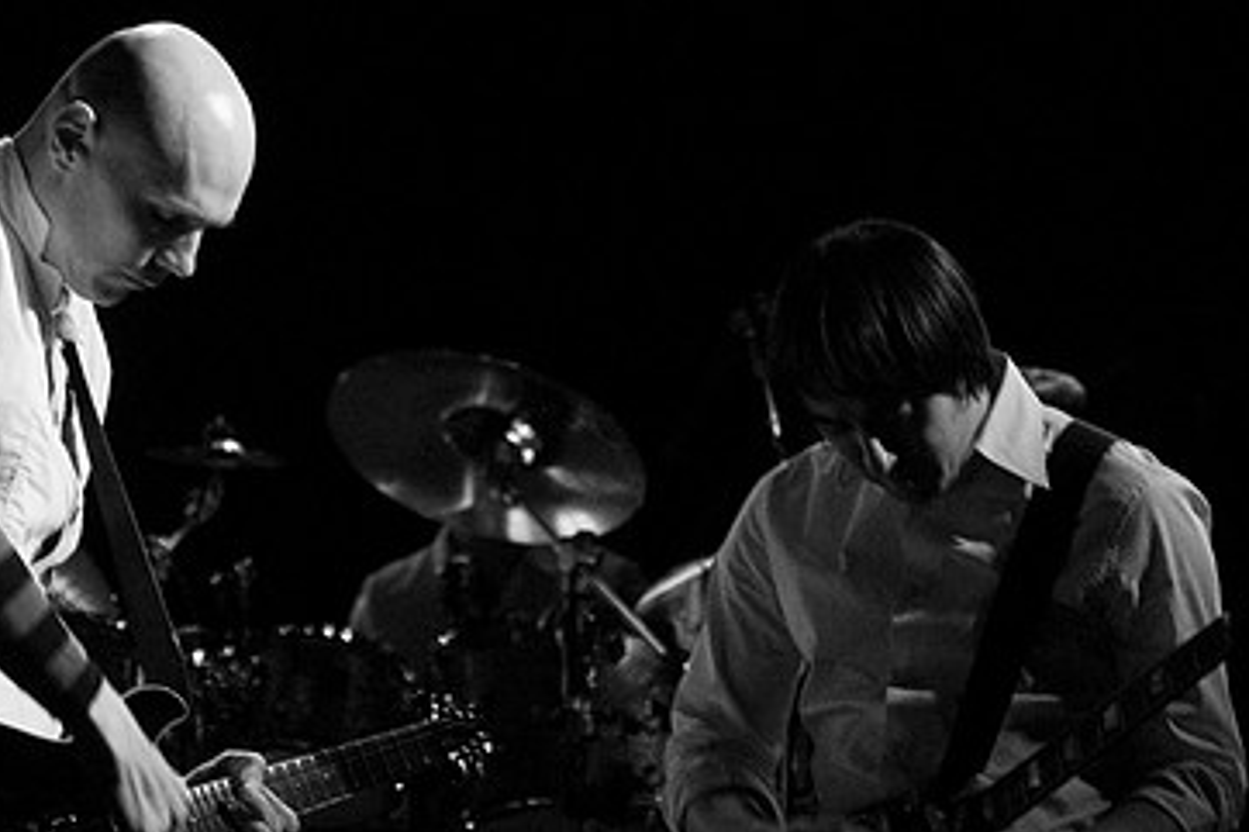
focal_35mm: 168
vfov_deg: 8.2
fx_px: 5826
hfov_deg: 12.2
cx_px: 590
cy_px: 542
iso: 800
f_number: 3.2
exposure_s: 1/100
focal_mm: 70
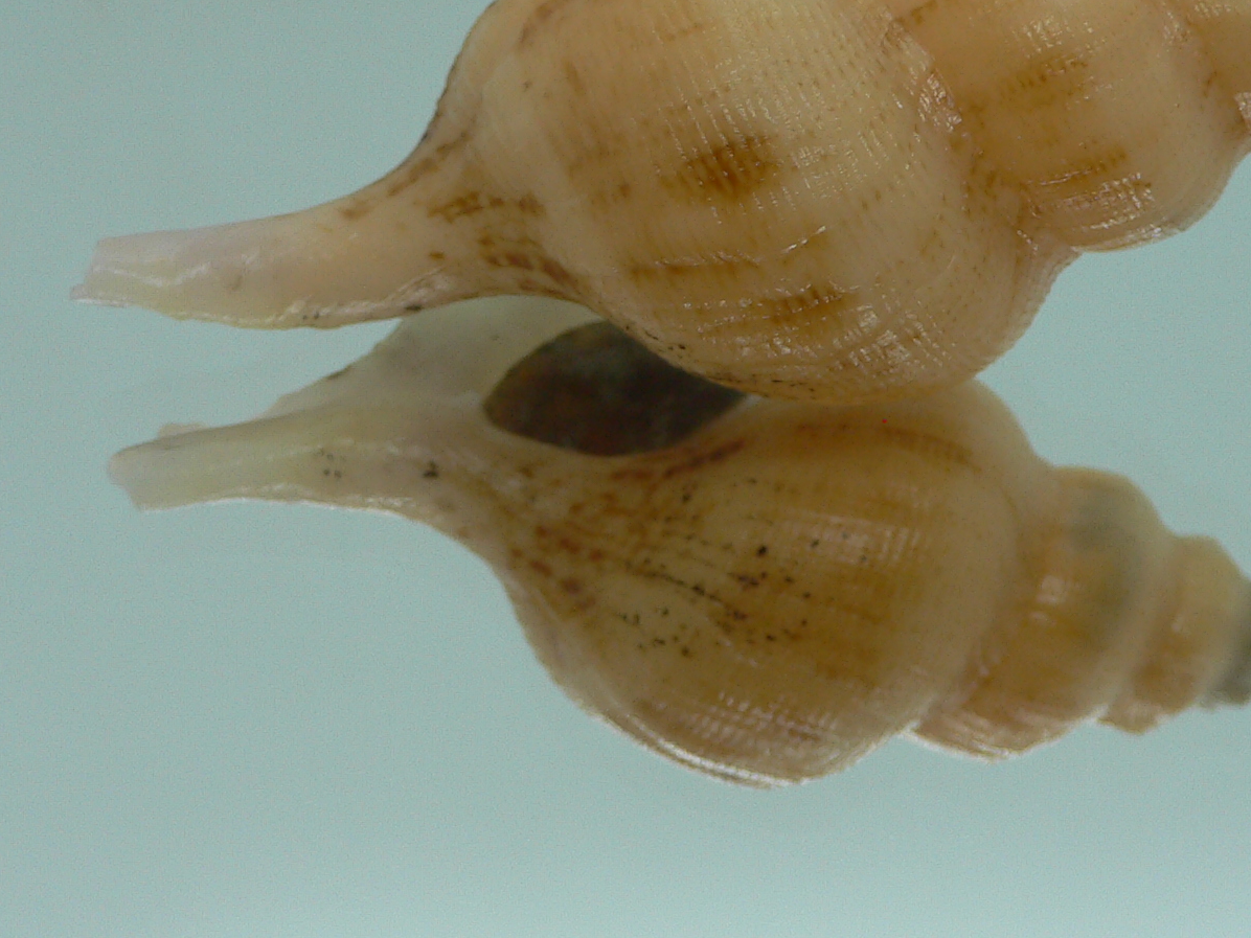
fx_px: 2132
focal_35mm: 59
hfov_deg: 32.6
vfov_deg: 24.6
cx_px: 767
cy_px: 266
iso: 80
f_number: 2.8
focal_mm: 4.6
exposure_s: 1/60
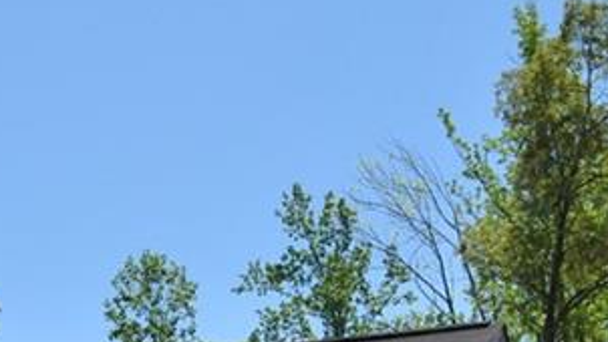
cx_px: 66
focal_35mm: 128
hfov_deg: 16.5
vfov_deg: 9.3
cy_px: 422
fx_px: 2064
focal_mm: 24
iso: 100
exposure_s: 1/250
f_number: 8
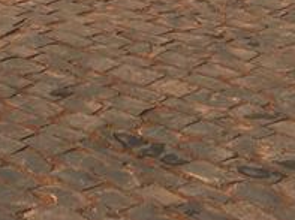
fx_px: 1284
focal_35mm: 151
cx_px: -13
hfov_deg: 12.9
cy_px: -331
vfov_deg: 8.8
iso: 25
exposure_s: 1/545
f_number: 2.2
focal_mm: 4.2
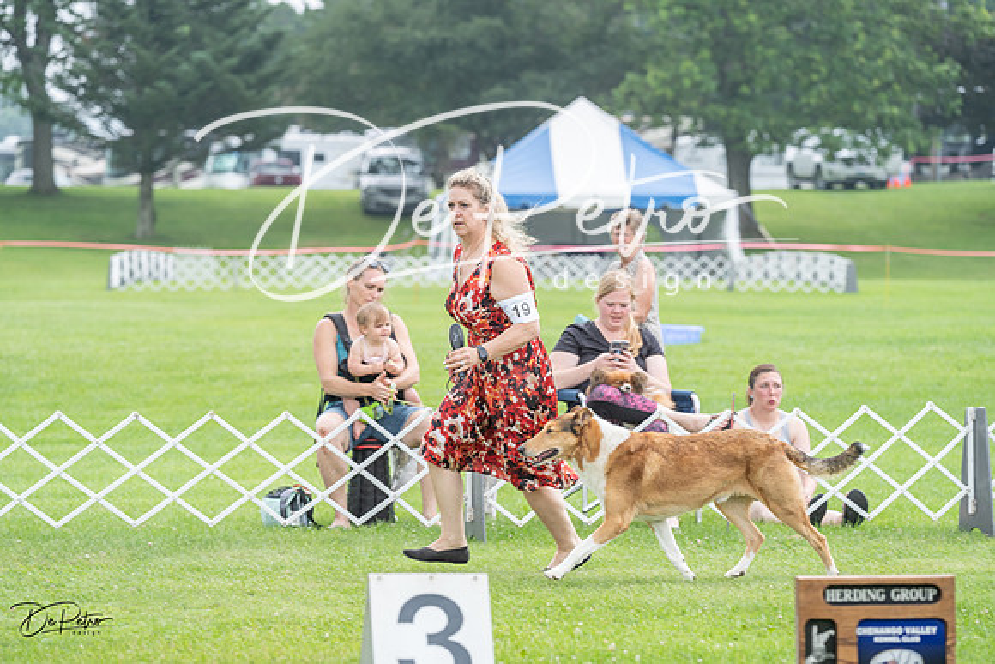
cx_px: 498
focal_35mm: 143
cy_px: 332
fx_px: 3953
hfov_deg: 14.3
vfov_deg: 9.6
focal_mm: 143
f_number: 4.5
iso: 400
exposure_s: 1/400
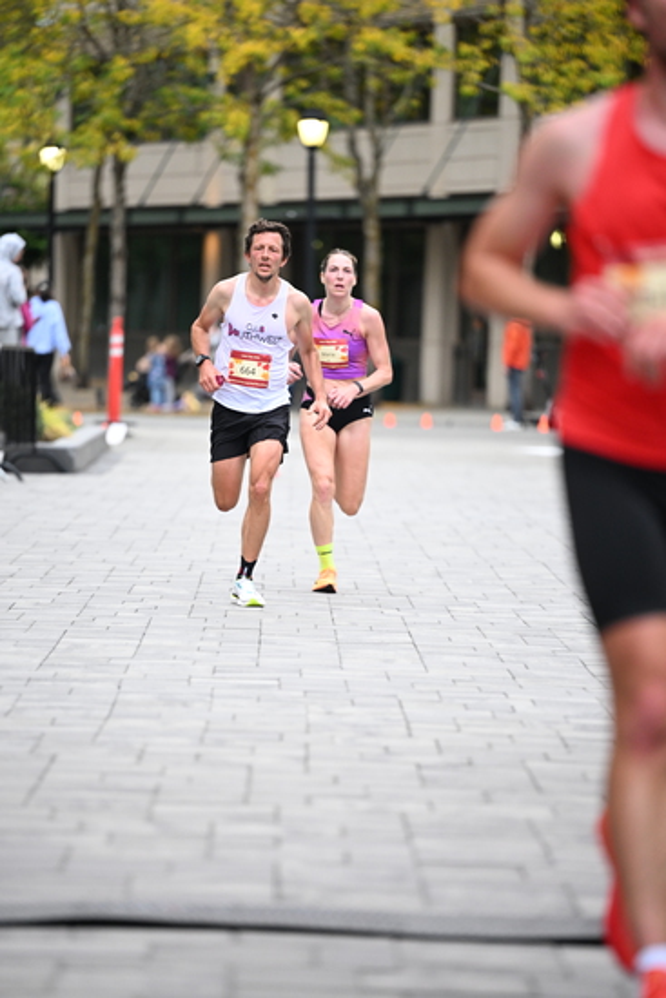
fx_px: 4991
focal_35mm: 180
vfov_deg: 11.4
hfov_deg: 7.6
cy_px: 499
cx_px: 333
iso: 1600
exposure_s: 1/1000
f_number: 2.8
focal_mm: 180
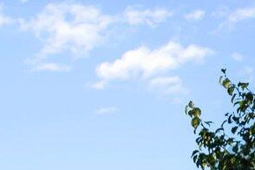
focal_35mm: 254
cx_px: 898
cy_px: 298
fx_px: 1798
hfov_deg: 6.9
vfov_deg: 5.3
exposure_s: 1/500
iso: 125
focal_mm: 36
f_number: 8
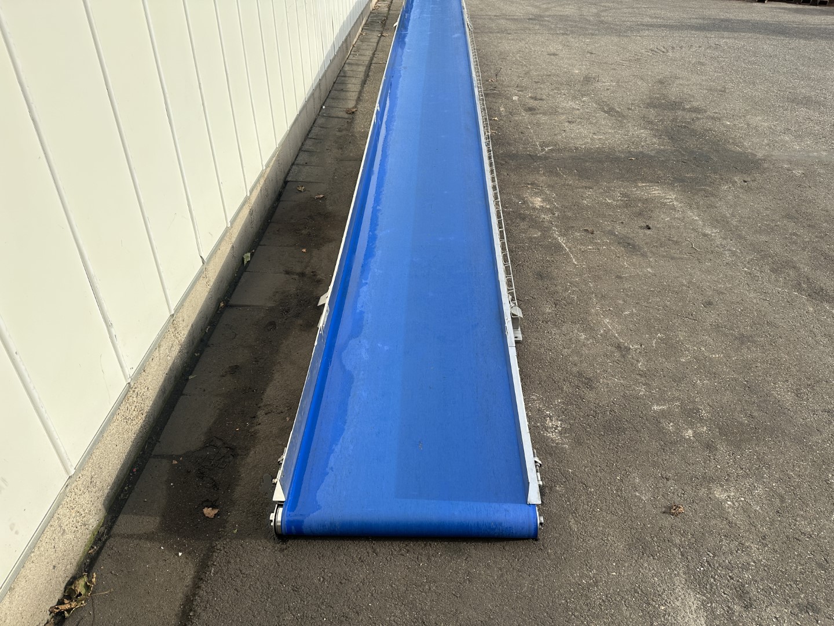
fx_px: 578
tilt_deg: -34.1
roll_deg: -0.8
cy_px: 313
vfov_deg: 56.8
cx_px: 417
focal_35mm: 24
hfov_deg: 71.6
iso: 80
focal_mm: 6.86
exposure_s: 1/1988
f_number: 1.78
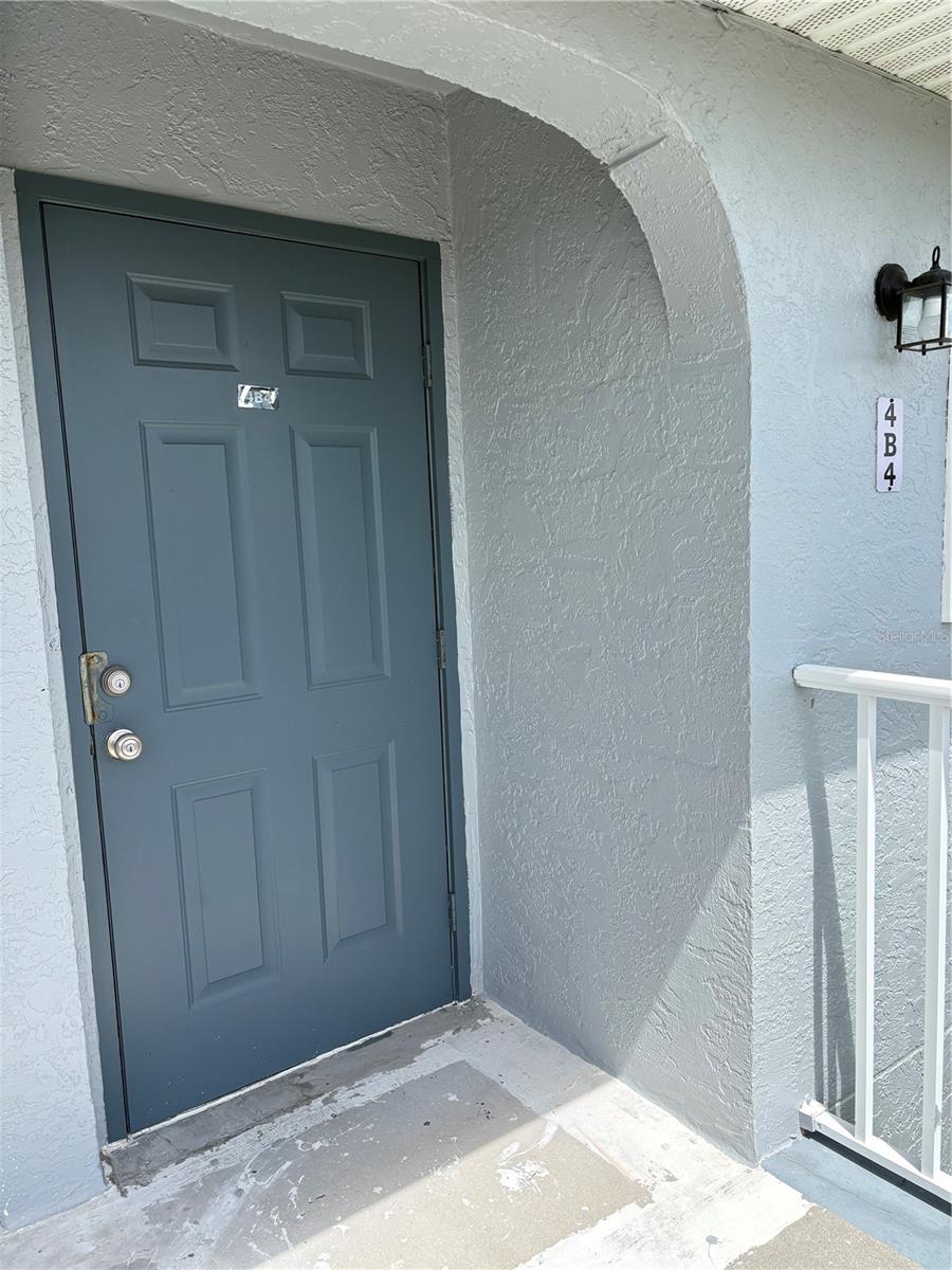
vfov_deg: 67.3
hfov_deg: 53.1
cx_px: 476
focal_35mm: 26
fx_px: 953
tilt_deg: -7.1
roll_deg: +2.2
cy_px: 635
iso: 64
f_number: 1.6
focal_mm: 5.96
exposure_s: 1/2208
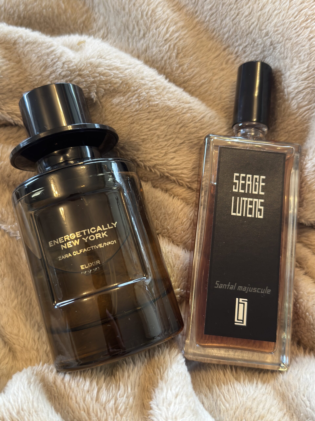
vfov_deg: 51.4
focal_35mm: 36
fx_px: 437
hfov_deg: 39.7
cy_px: 210
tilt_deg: -51.4
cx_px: 158
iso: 200
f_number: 1.78
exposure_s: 1/60
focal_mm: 6.76
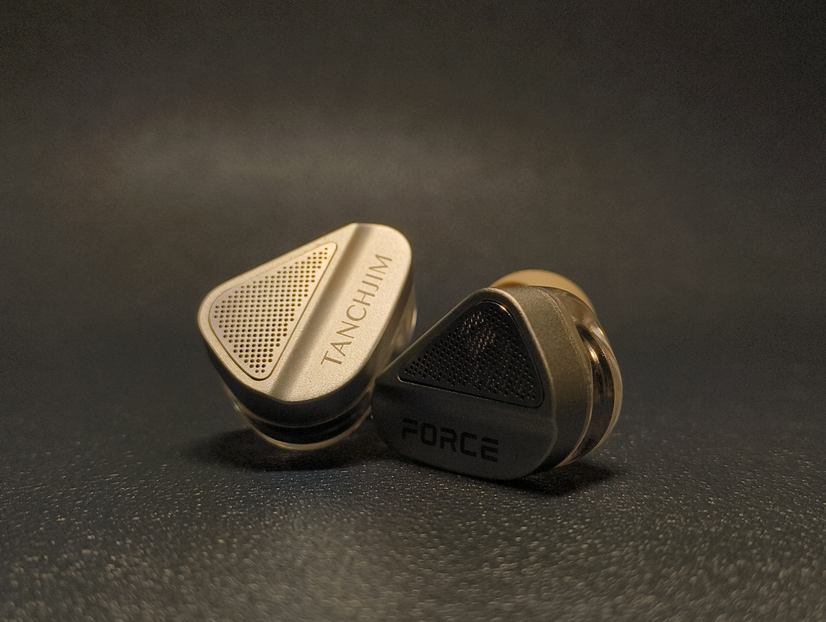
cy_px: 311
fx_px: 1195
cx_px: 413
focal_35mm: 50
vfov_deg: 29.2
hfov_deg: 38.1
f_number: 1.87
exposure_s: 1/40
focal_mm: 5.56
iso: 100
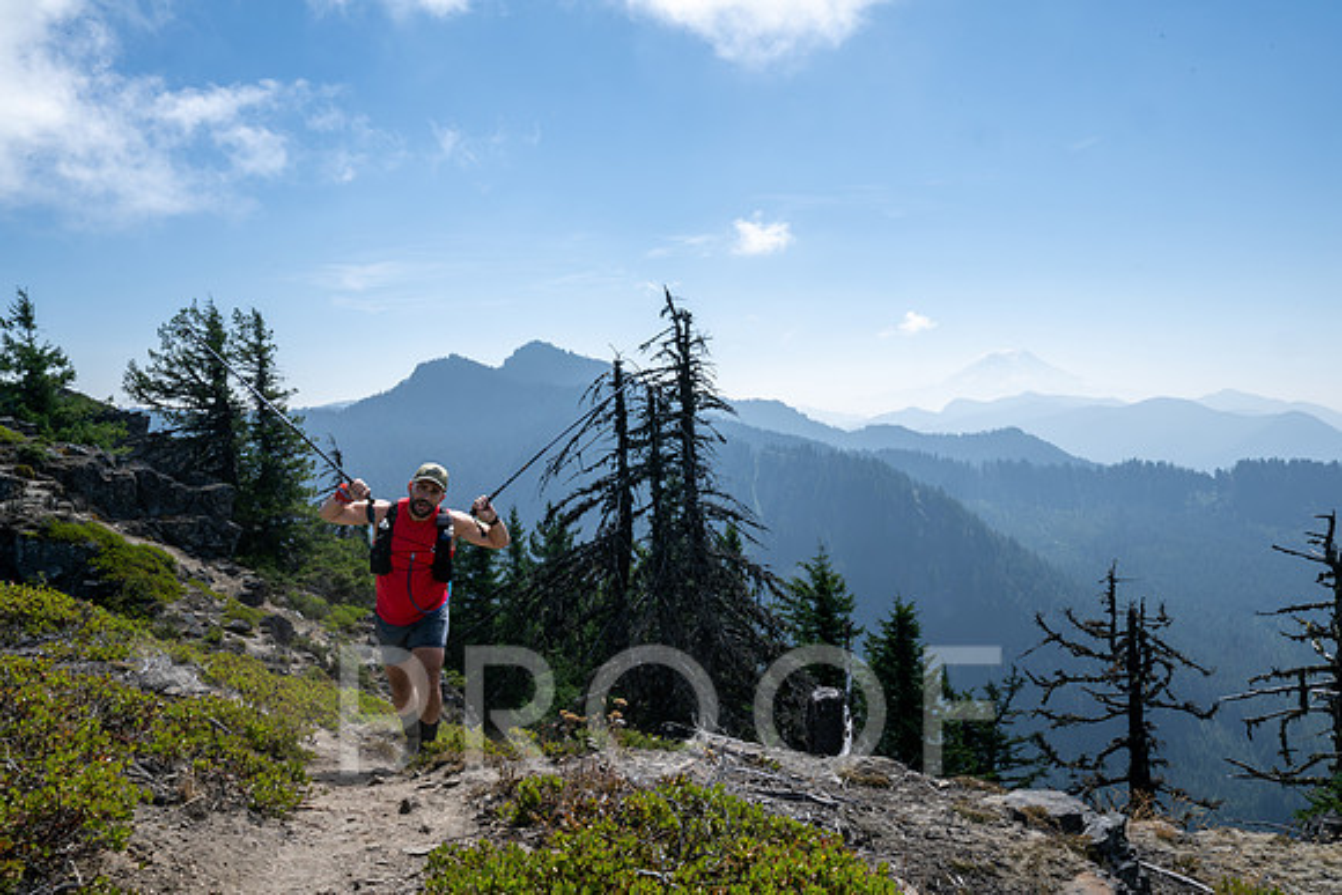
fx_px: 1119
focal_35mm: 30
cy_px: 448
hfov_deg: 61.9
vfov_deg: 43.6
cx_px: 671
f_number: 22
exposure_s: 1/250
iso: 400
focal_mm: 30
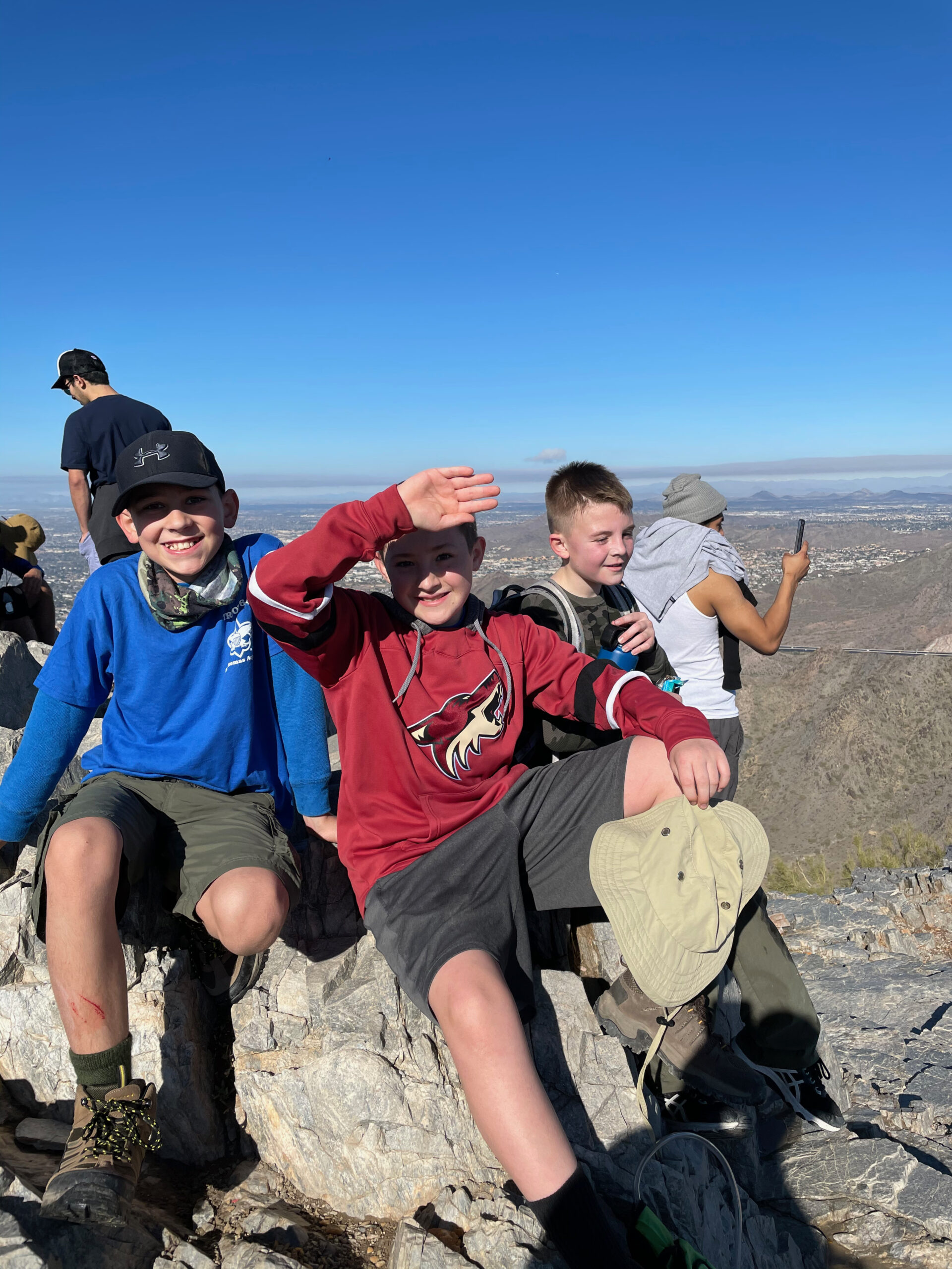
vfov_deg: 67.3
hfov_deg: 53.1
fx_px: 953
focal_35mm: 26
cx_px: 476
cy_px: 634
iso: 32
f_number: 1.6
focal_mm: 4.2
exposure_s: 1/5051
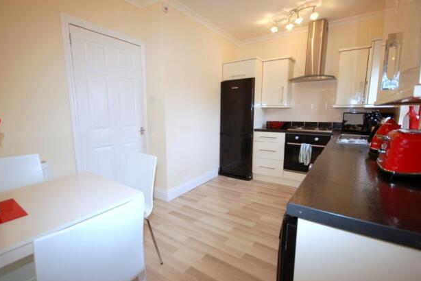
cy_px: 138
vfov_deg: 73.8
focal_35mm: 16
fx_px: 187
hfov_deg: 96.7
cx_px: 207
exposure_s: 1/60
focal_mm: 10
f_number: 4
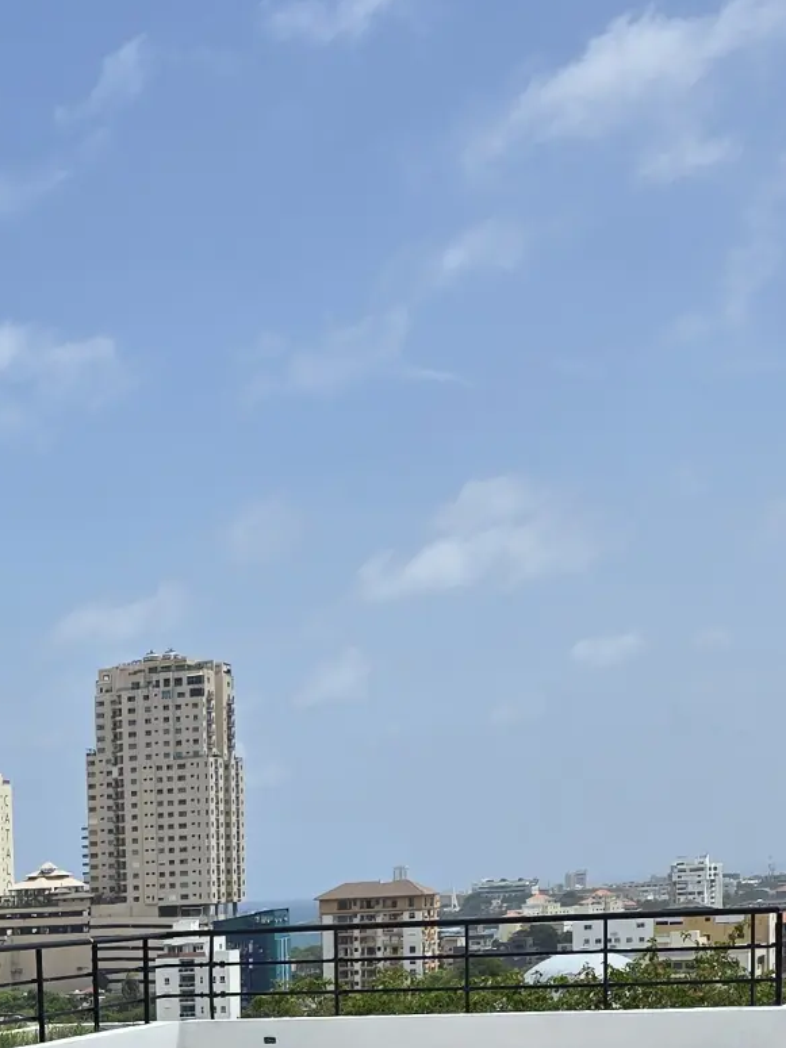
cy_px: 1125
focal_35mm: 76
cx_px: -131
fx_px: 2302
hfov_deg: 18.5
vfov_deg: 24.1
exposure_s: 1/1365
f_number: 1.7
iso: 12
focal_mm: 6.3
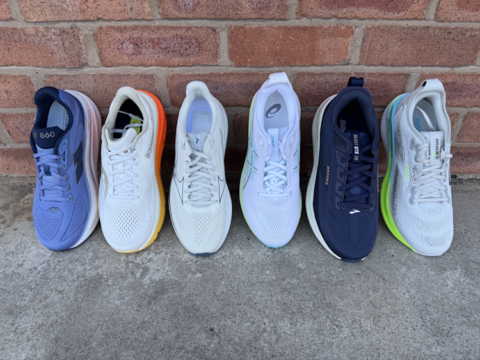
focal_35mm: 24
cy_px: 180
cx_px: 240
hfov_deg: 71.6
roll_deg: -1.5
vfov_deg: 56.8
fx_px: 333
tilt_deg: -33.9
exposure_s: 1/612
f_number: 1.78
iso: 80
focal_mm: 6.76
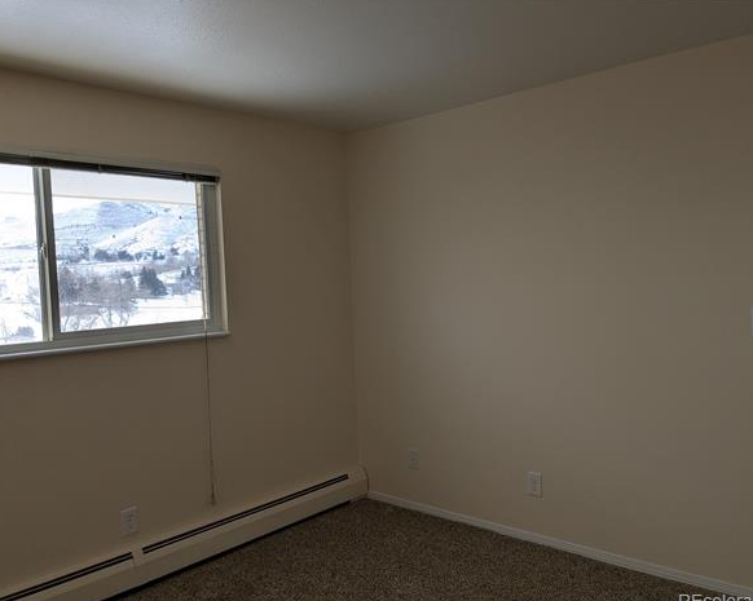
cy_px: 305
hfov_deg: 60.5
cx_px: 367
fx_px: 646
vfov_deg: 49.9
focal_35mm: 29
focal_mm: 4.38
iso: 37
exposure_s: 1/371
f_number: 1.73
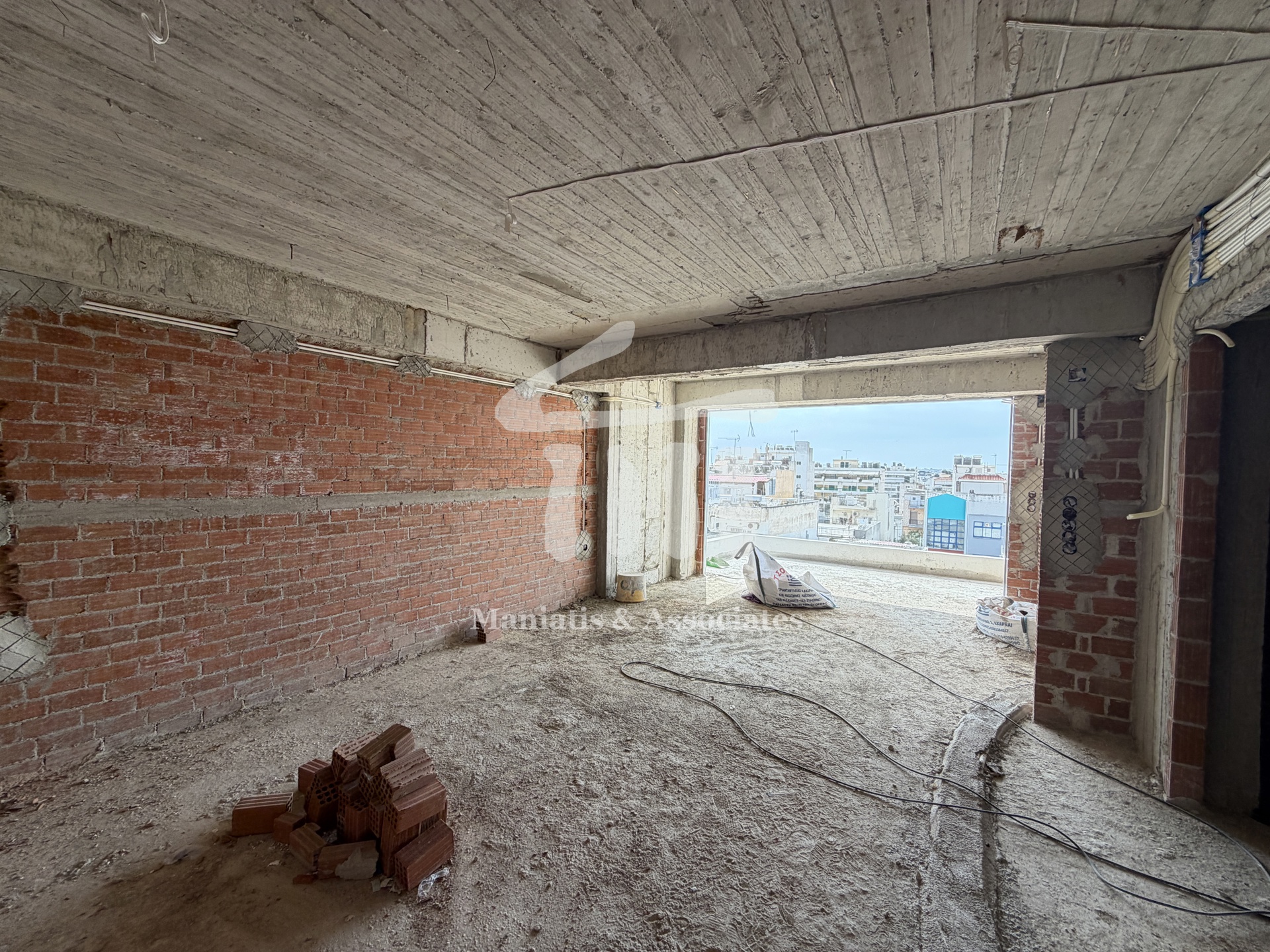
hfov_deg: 102.1
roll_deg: +0.0
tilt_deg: -0.5
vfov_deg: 85.7
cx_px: 635
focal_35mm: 14
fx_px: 514
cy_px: 476
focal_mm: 2.22
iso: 50
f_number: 2.2
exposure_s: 1/184
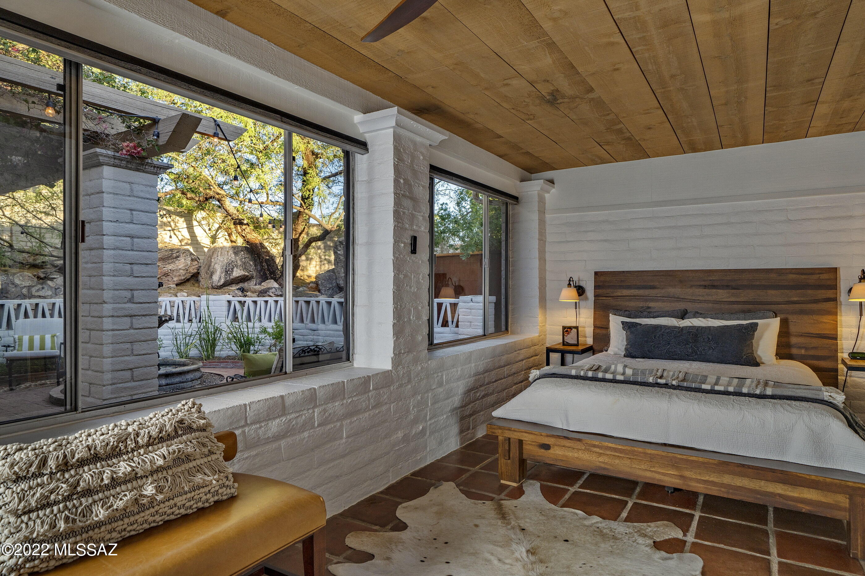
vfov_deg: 64.5
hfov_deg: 86.9
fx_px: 456
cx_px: 432
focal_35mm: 19
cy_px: 288
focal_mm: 19
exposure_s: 1/60
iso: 200
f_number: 7.1
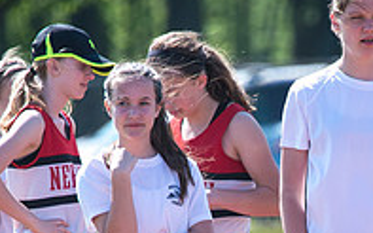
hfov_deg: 1.8
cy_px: 278
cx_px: 301
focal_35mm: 1201
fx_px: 12205
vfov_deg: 1.1
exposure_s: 1/2500
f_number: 6.3
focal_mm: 400
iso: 1000
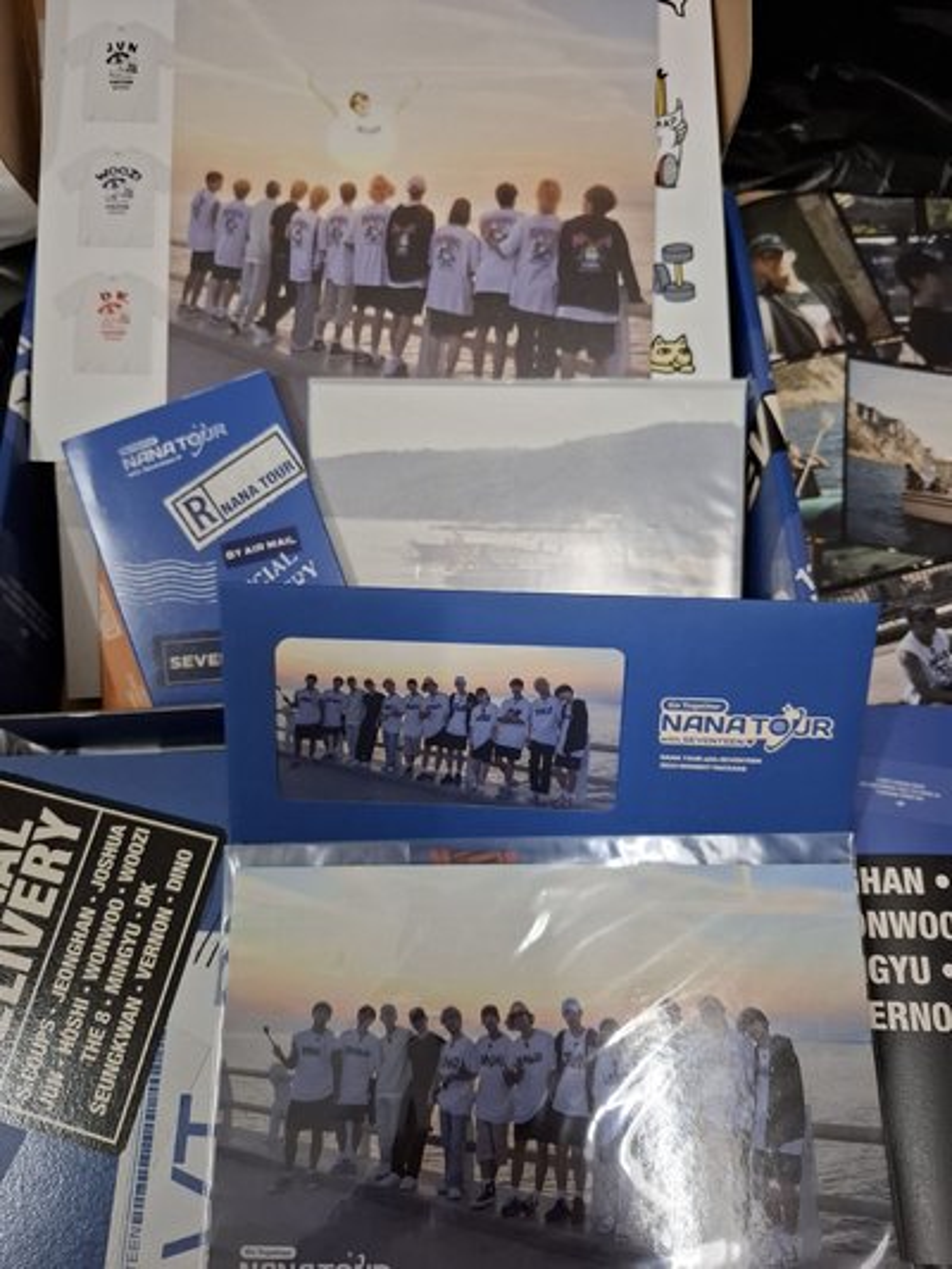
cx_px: 476
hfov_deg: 58.9
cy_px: 634
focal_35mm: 23
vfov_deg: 73.9
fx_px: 843
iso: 320
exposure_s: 1/30
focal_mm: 5.54
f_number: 1.8
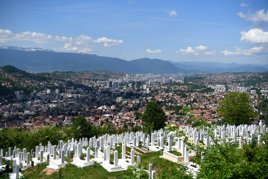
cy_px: 90
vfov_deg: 29.9
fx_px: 335
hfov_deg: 43.6
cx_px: 134
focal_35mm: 45
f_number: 4
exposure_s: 1/4000
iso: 250
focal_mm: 45
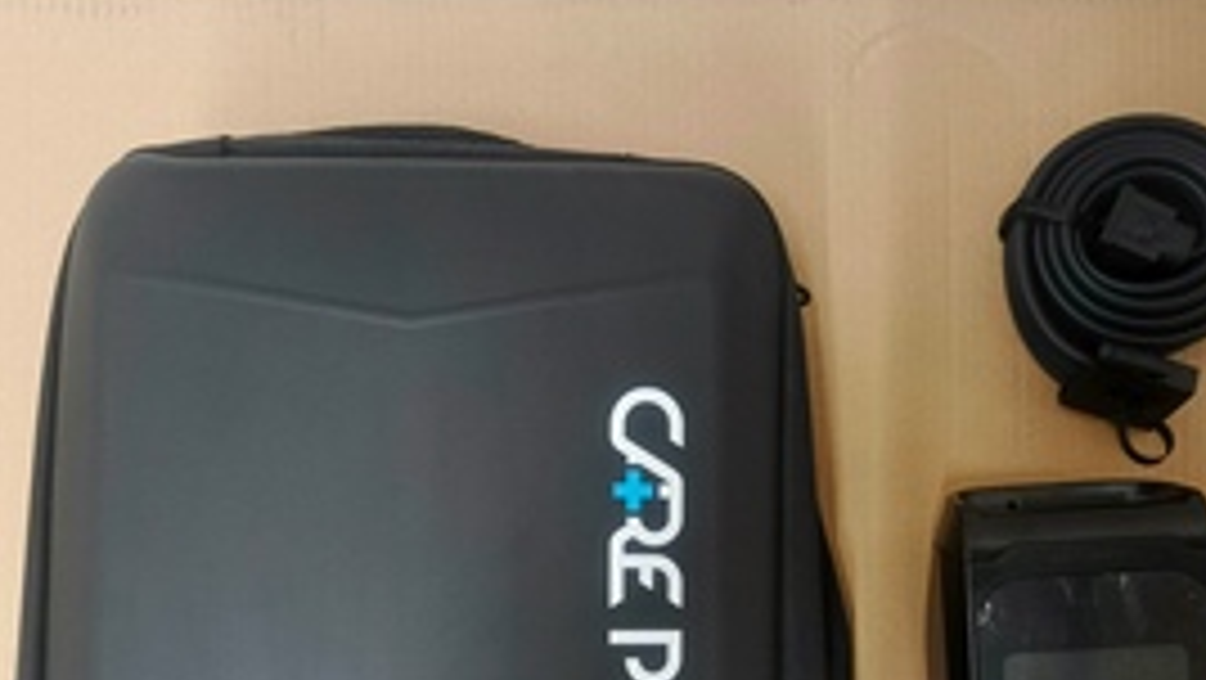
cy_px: 635
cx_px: 716
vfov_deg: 29.0
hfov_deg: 51.3
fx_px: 1248
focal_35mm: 39
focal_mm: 5.25
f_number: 1.75
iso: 1937
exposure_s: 1/50
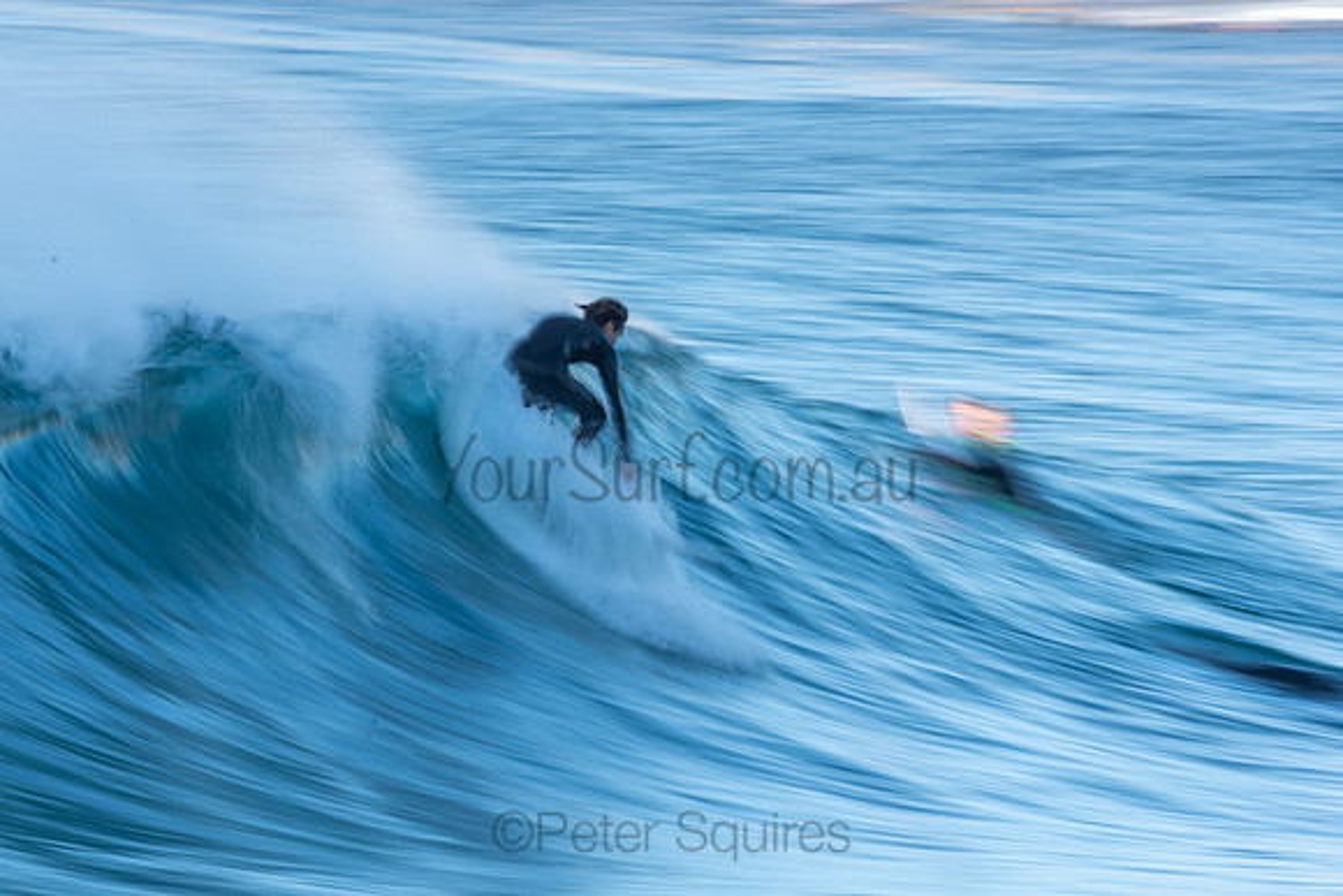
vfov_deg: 1.8
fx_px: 27984
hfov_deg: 2.7
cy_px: 448
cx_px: 672
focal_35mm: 750
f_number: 20
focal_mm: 500
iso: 100
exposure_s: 1/20
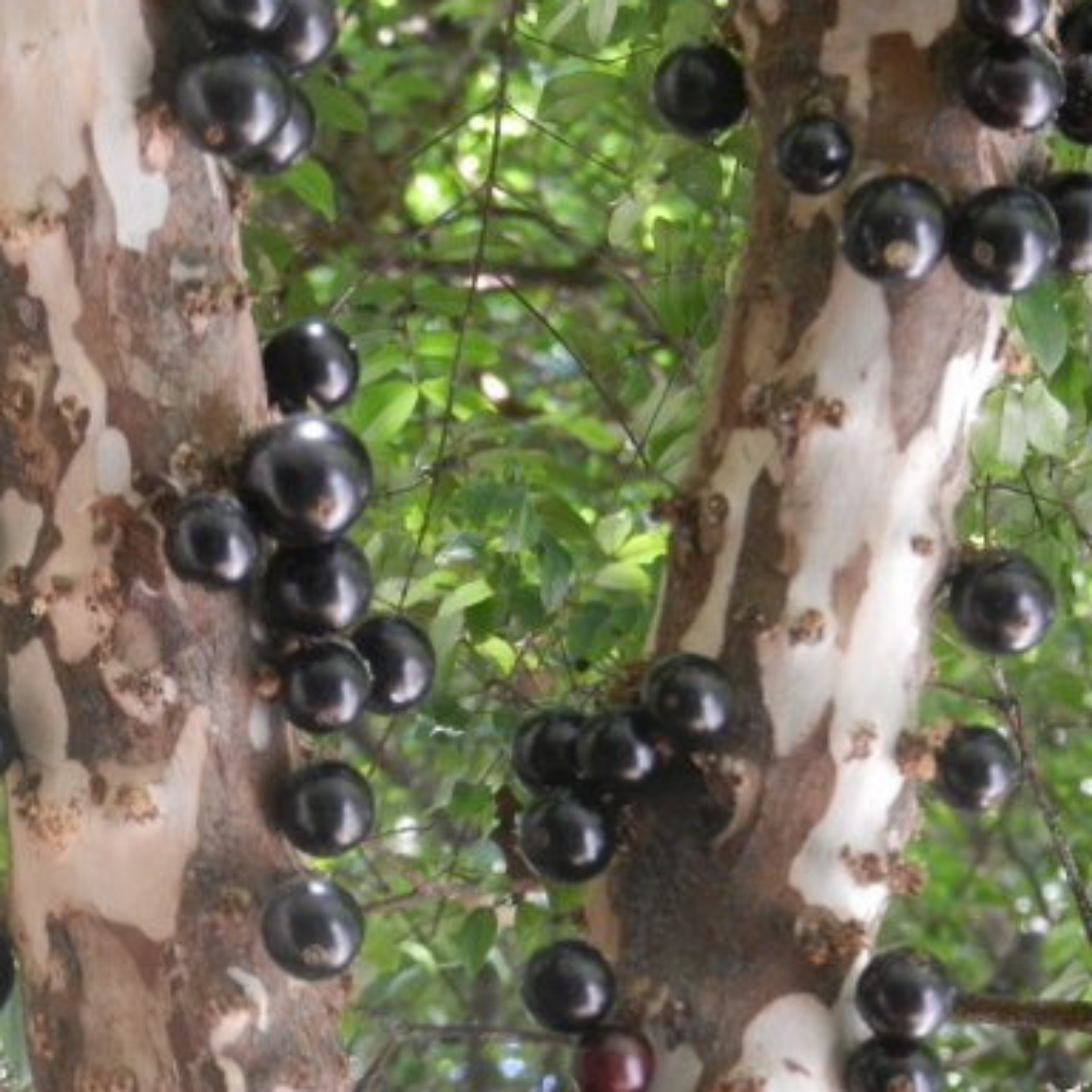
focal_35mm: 192
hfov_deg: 9.1
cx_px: 392
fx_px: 6853
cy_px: 536
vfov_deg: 9.1
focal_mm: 25.9
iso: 640
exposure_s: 1/50
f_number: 5.2
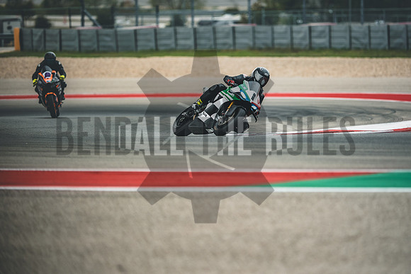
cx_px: 206
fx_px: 3426
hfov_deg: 6.9
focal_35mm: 300
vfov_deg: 4.6
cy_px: 137
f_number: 2
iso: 250
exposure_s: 1/1600
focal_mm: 200
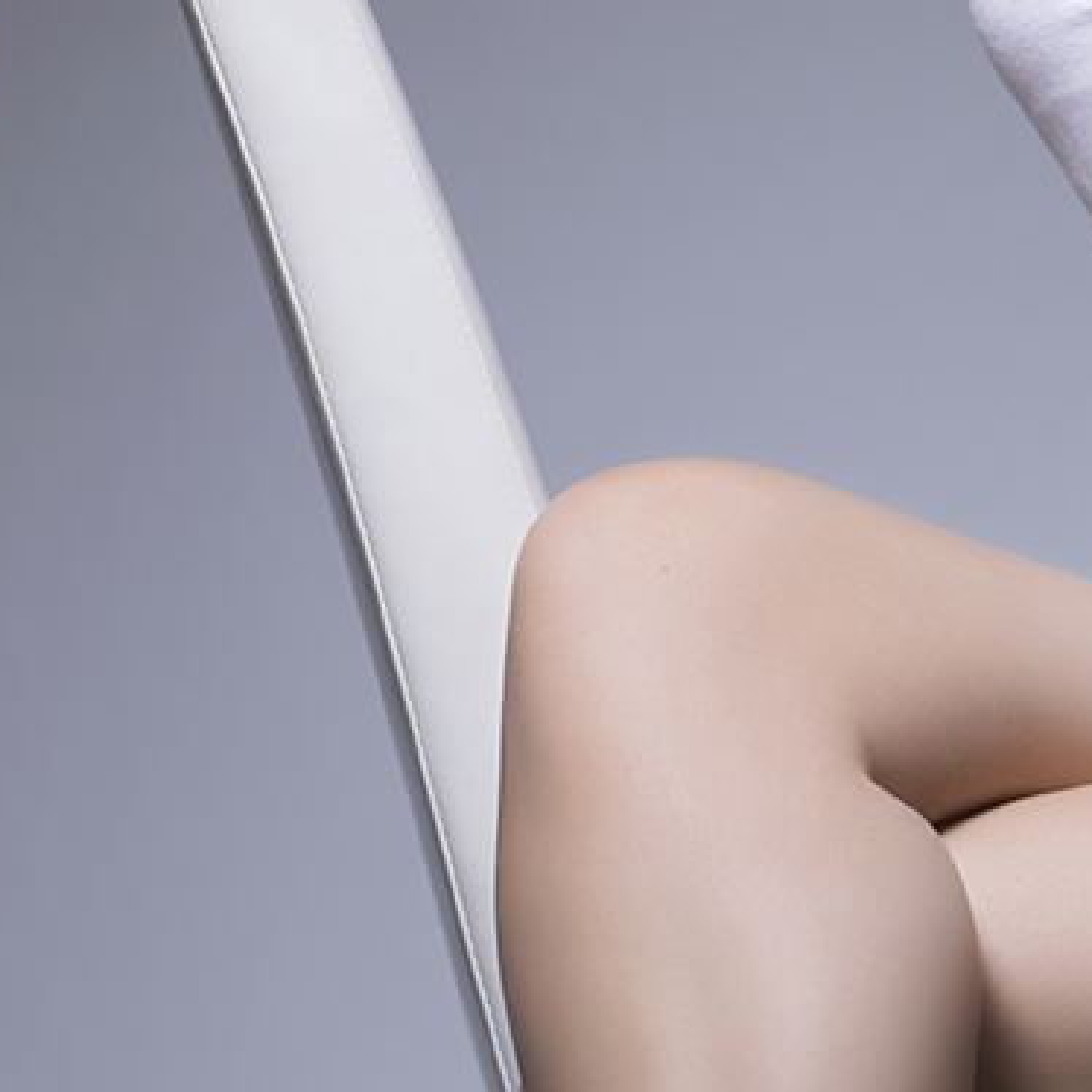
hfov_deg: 8.4
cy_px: 724
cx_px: 1056
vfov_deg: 8.4
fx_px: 7388
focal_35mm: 207
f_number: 8
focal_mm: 38
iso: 100
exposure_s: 1/200
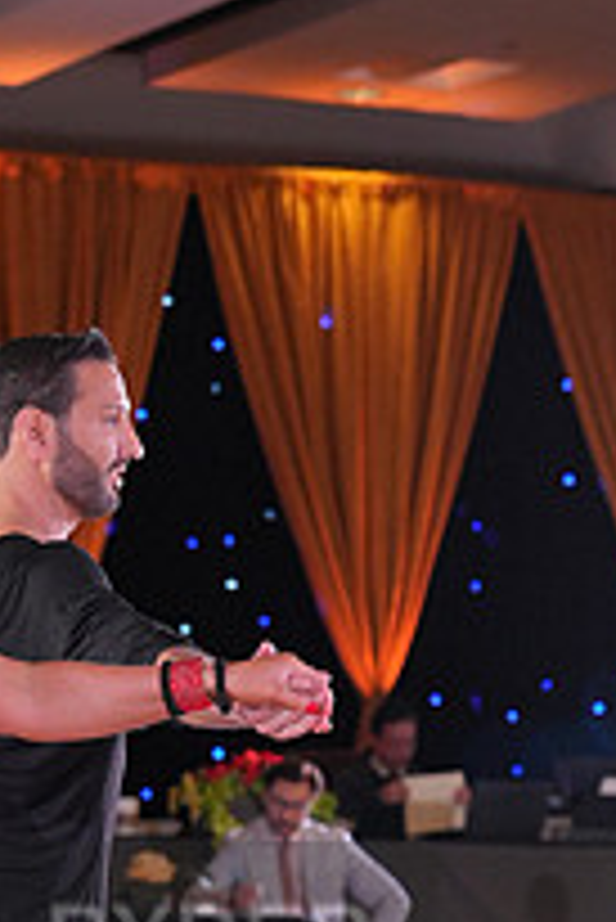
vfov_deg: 12.1
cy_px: 994
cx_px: -178
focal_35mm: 167
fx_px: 4279
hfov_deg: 8.1
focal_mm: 59
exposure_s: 1/400
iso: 1600
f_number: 4
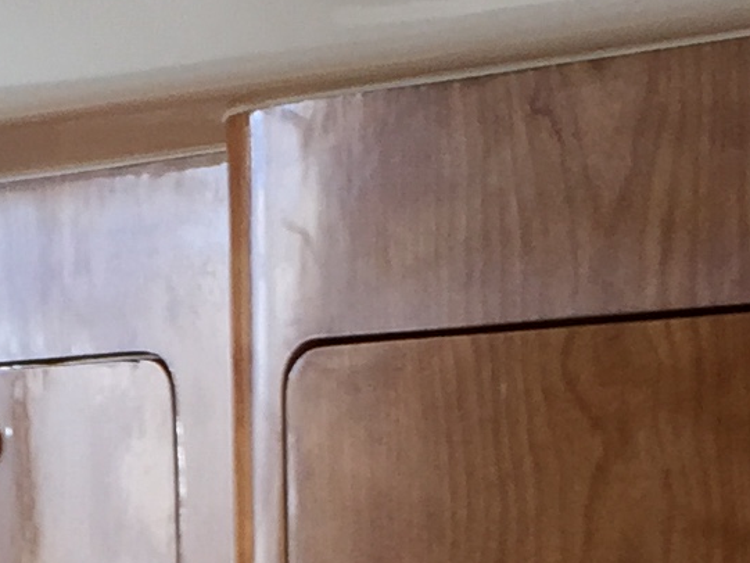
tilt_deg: -9.3
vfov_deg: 8.1
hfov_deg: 11.2
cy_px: 1102
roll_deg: +0.1
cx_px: 60
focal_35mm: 175
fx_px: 3792
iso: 32
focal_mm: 4.15
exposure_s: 1/60
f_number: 2.2
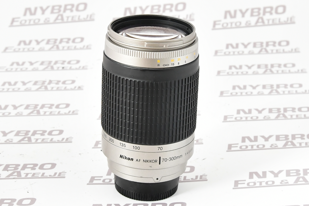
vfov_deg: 27.0
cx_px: 154
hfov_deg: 39.6
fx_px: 429
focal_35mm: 50
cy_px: 103
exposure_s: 1/160
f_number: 9
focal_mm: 50
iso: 2500
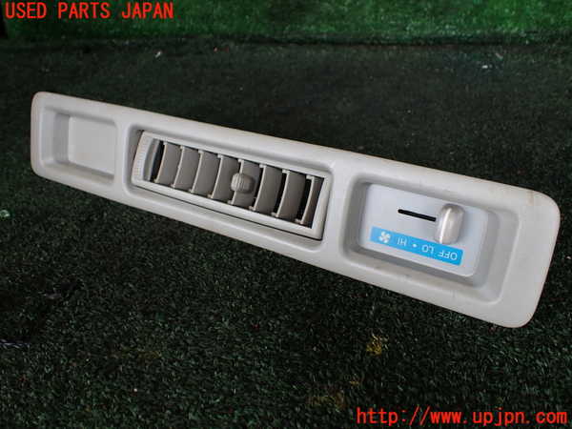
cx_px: 286
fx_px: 496
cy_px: 214
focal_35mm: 30
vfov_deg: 46.8
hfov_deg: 60.0
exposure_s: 1/160
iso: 100
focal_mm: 5.4
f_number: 2.3
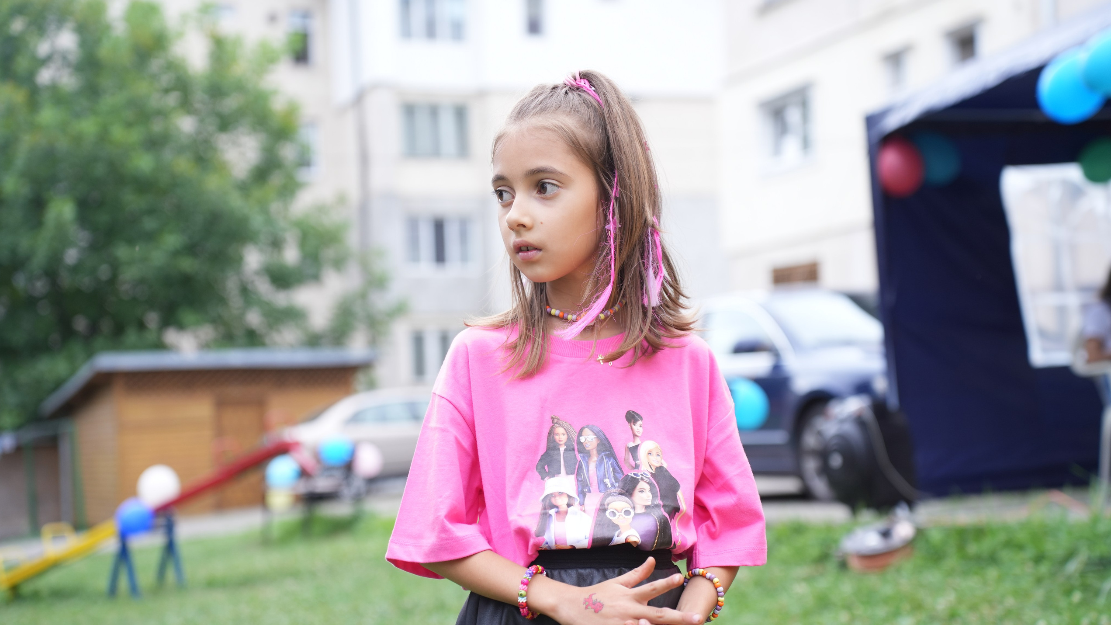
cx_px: 553
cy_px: 360
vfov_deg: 20.7
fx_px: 1709
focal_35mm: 58
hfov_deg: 36.0
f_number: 2.8
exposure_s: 1/320
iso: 400
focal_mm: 55
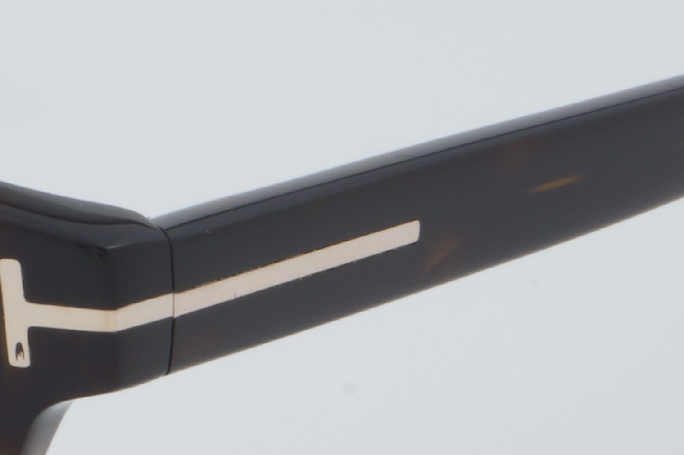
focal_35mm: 326
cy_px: 251
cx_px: -204
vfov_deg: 4.2
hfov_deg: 6.3
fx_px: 6192
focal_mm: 55
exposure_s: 1/4
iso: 100
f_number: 29
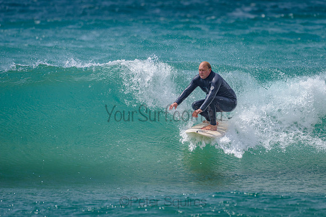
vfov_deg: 2.2
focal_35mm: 613
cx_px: 200
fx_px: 5552
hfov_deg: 3.4
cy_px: 86
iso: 125
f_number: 5.6
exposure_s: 1/2000
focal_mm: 500
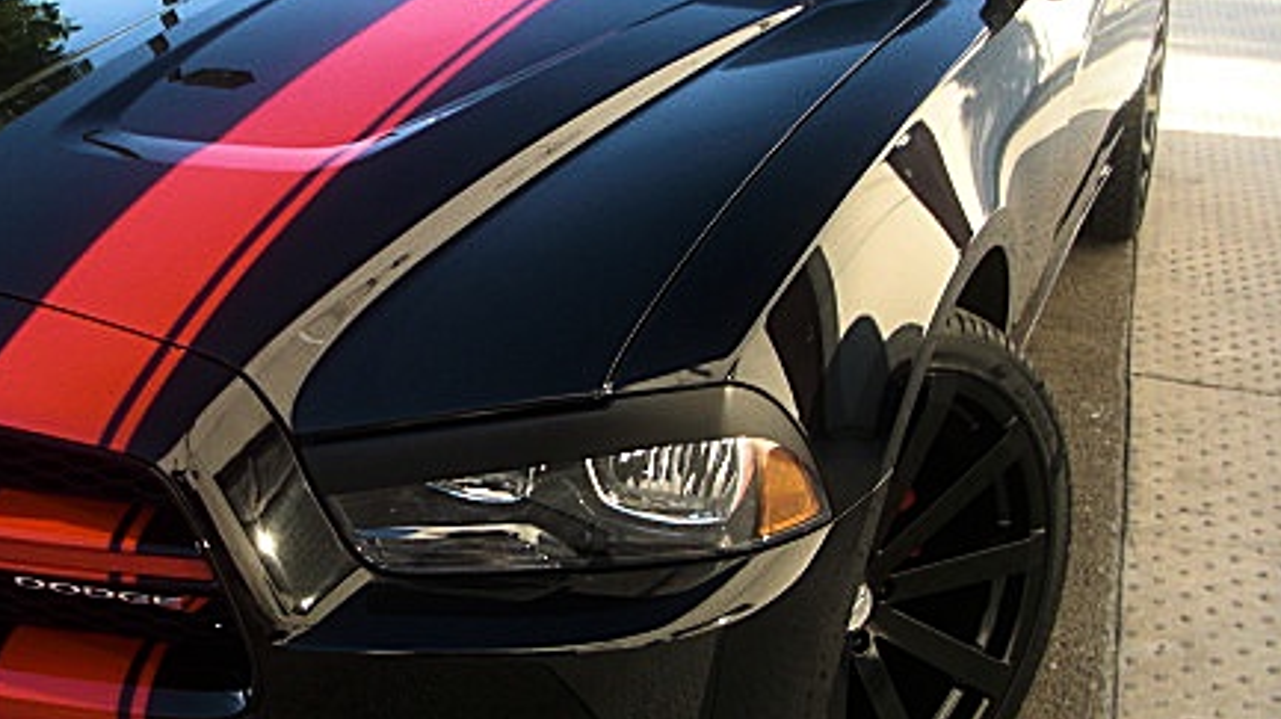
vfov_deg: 20.7
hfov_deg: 35.5
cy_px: 343
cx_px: 367
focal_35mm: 58
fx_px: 1969
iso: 50
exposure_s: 1/160
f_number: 2.8
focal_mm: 6.3
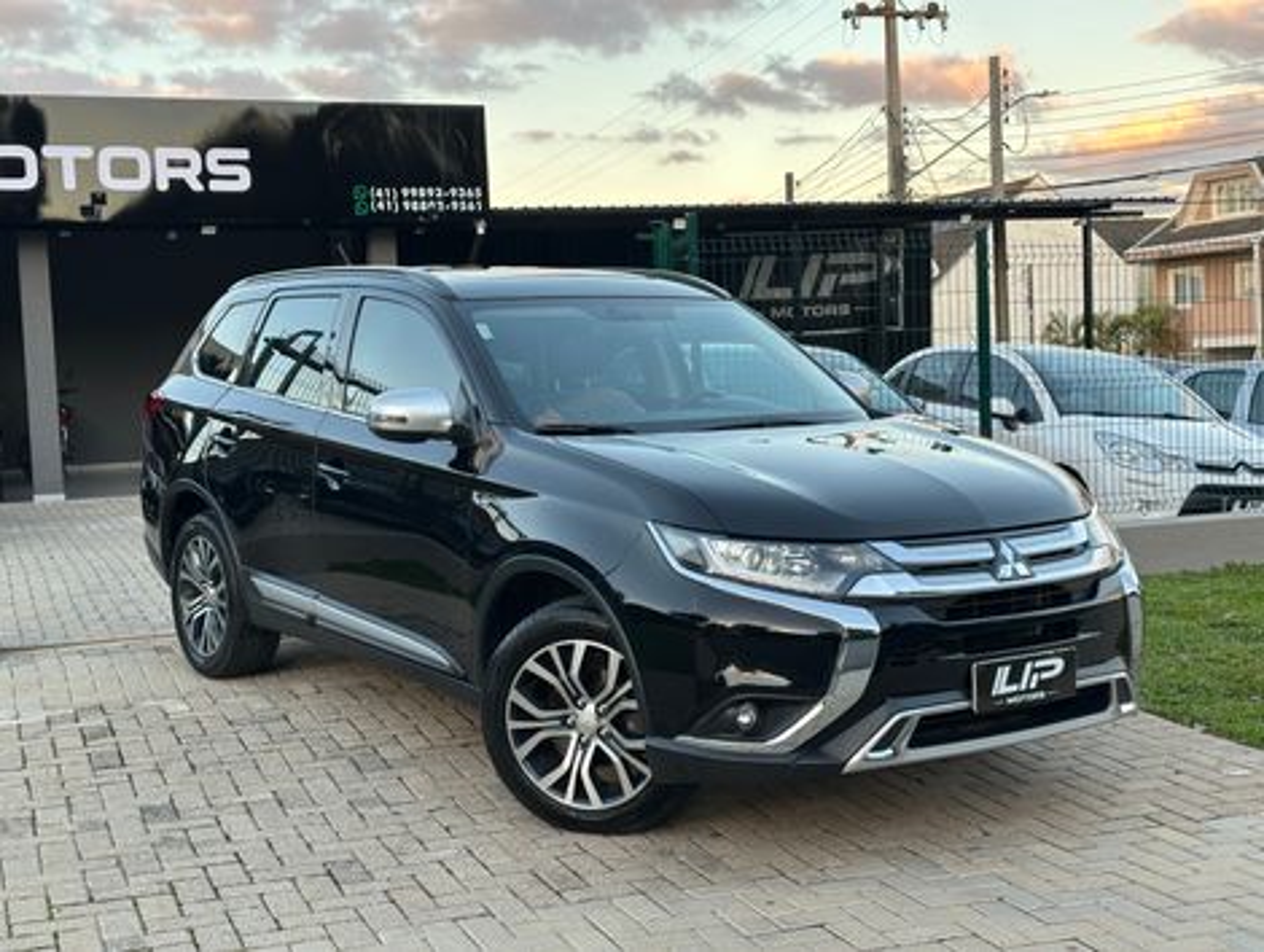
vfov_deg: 30.3
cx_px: 632
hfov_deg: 39.6
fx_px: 1755
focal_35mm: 48
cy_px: 476
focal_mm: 6.86
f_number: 1.78
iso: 64
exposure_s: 1/121
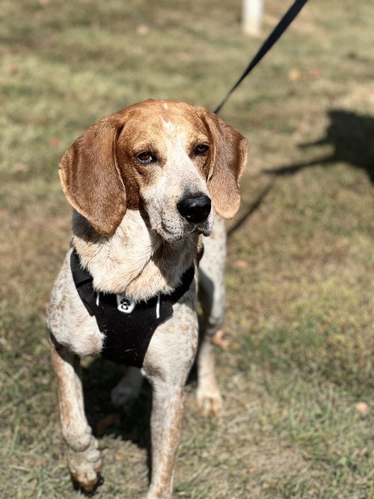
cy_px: 250
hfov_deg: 19.1
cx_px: 187
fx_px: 1110
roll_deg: -0.9
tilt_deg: -21.3
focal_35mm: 77
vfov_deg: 25.3
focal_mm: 9
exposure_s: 1/637
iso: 32
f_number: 2.8
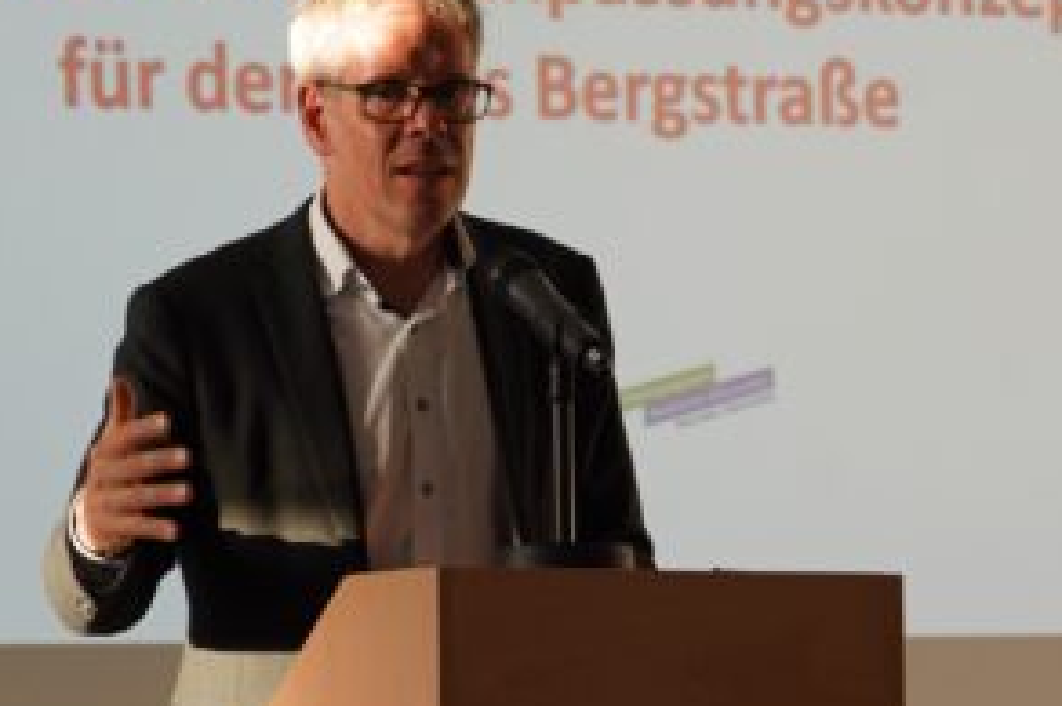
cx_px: 506
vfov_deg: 7.4
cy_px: 295
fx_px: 5481
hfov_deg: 11.1
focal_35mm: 186
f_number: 6.3
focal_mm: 113
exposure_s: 1/125
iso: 1000
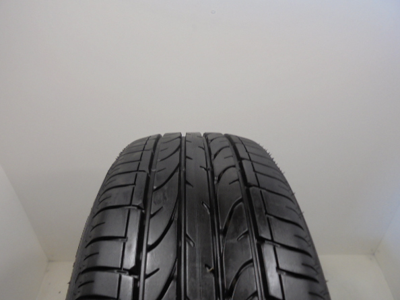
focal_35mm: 28
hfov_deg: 63.4
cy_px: 154
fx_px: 324
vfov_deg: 49.8
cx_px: 187
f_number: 3.5
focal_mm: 4.6
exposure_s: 1/30
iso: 100
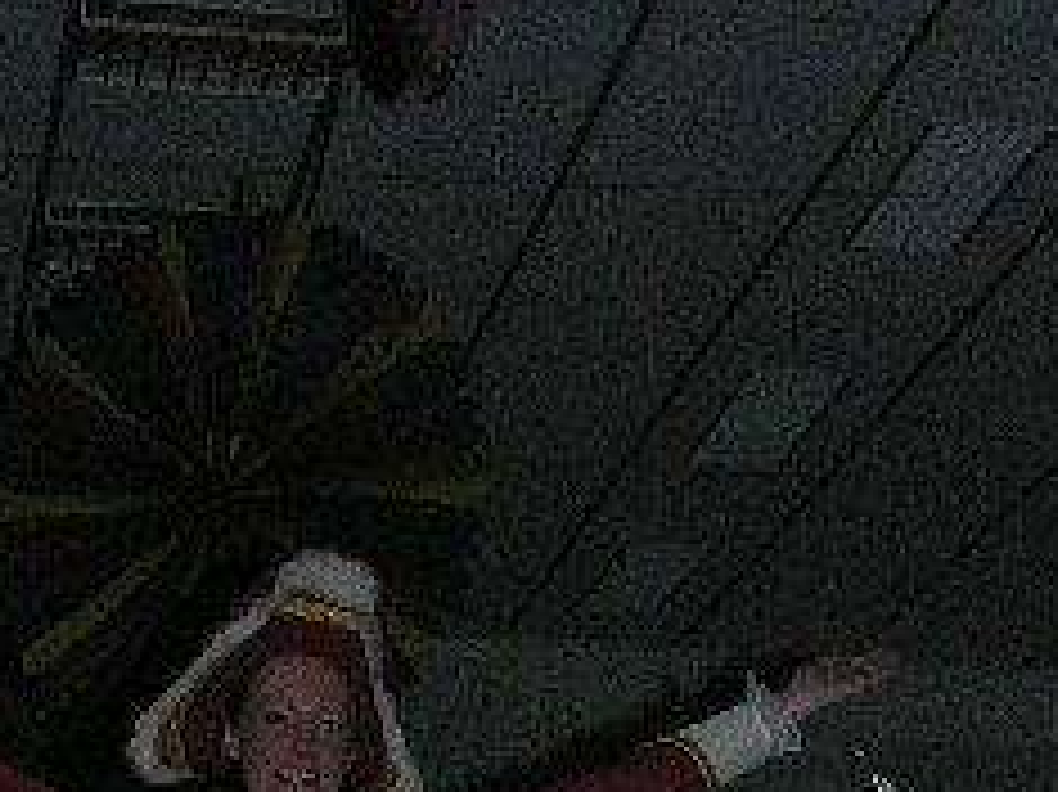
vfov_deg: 6.0
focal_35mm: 242
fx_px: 7393
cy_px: 1634
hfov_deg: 8.2
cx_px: 360
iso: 200
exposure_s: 1/60.1
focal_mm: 18
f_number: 4.2
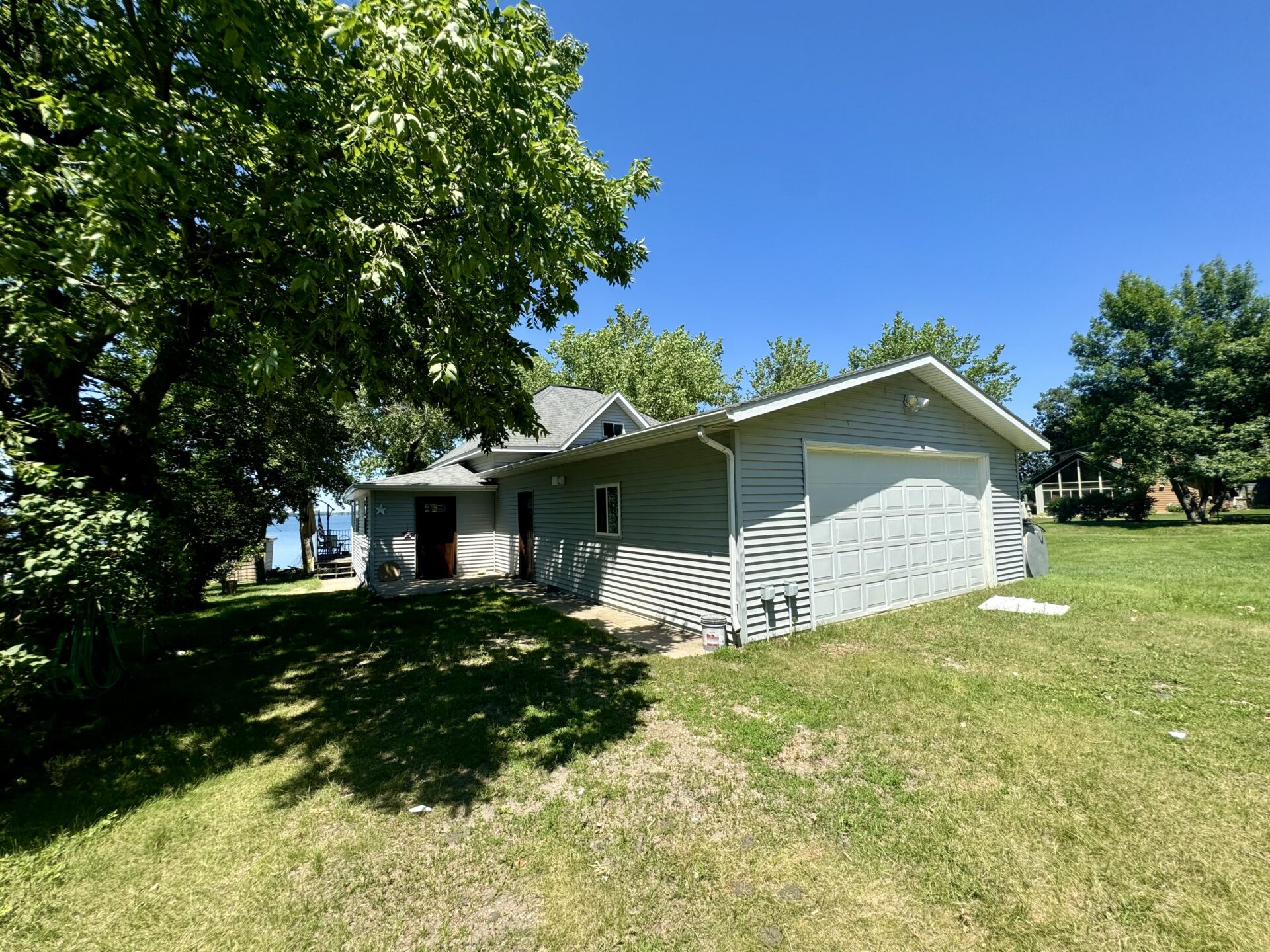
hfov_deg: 102.1
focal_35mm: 14
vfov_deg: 85.7
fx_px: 514
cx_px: 635
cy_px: 476
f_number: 2.2
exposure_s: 1/1217
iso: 40
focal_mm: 2.22
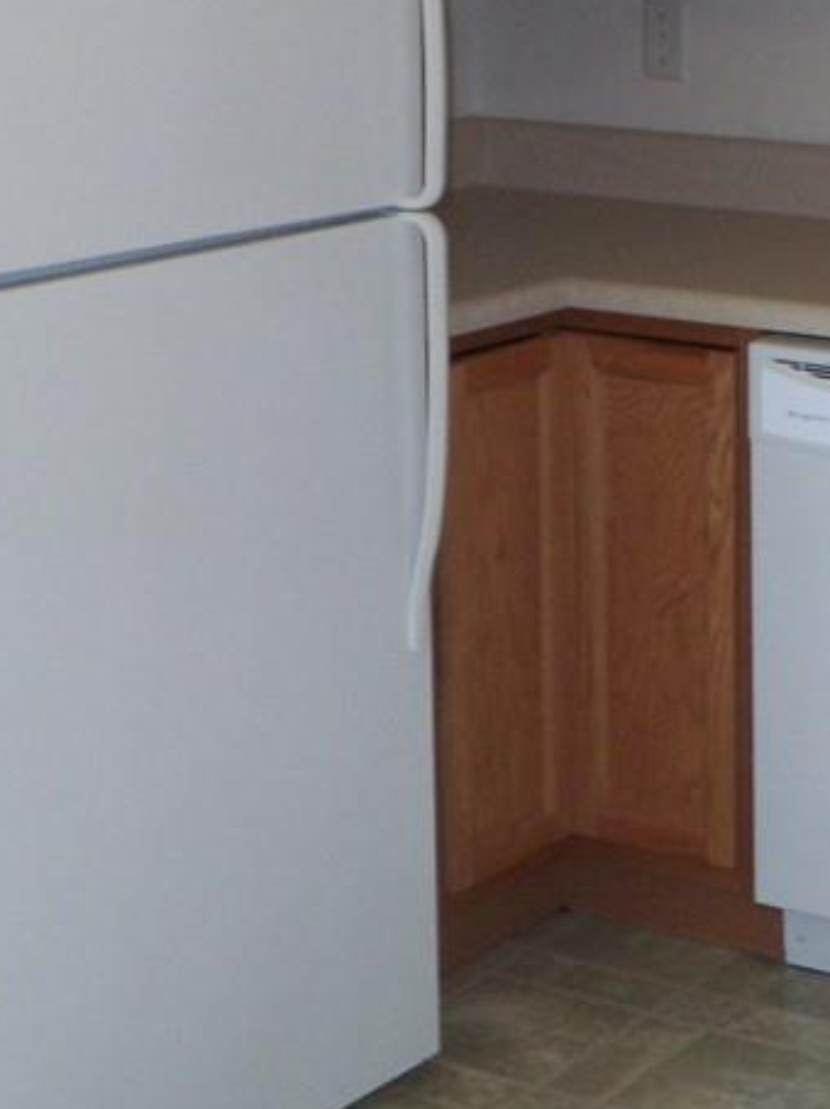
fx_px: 2816
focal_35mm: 88
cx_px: 984
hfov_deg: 16.1
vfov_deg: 22.1
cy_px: 340
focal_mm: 6.4
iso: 125
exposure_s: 1/60
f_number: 3.9
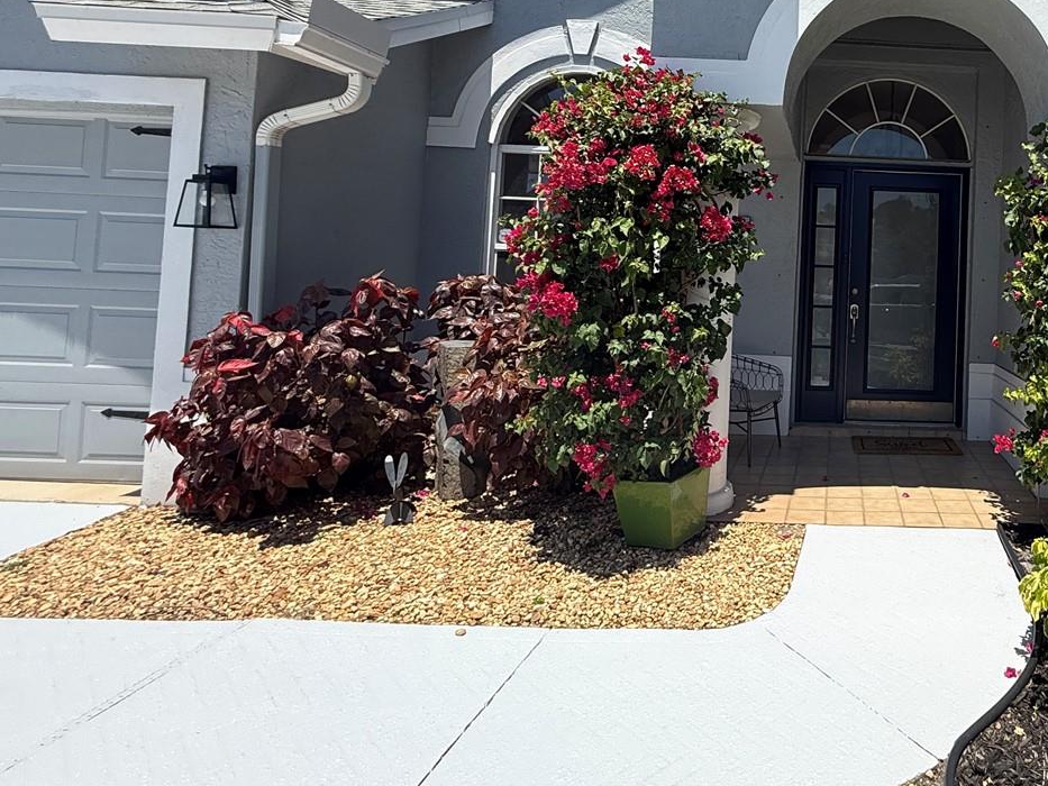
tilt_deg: +3.3
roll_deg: -2.7
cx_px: 863
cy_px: 247
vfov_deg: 55.4
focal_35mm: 24
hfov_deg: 64.2
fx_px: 727
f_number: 2.2
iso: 64
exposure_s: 1/1167
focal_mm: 2.22
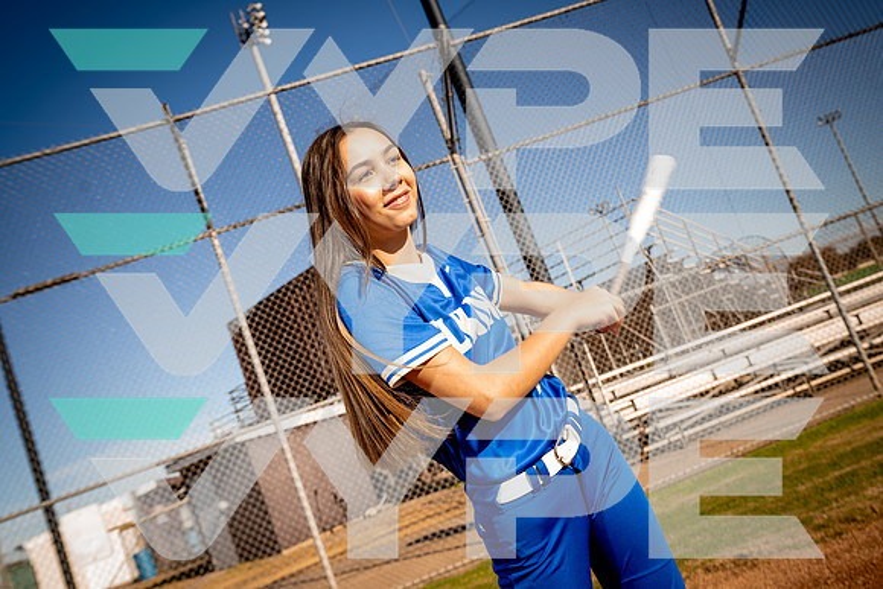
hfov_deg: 57.2
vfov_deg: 40.0
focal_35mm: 33
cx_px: 442
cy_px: 294
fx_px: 810
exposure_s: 1/250
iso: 100
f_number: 5.6
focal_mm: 33
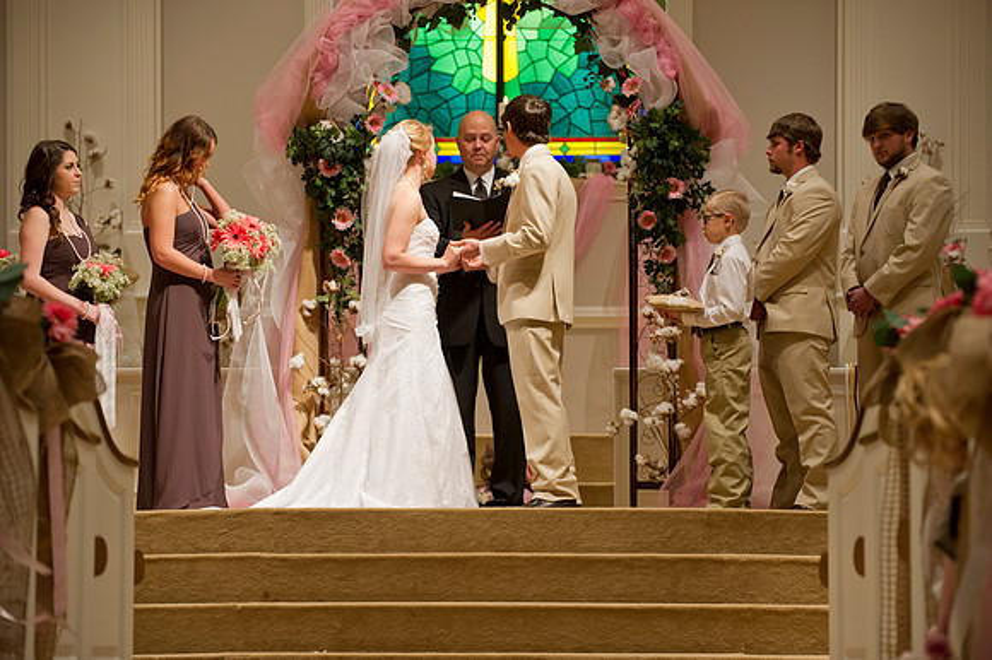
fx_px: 3718
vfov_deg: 10.1
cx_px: 496
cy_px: 330
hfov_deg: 15.2
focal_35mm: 135
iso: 1600
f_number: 3.5
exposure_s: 1/125
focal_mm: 135
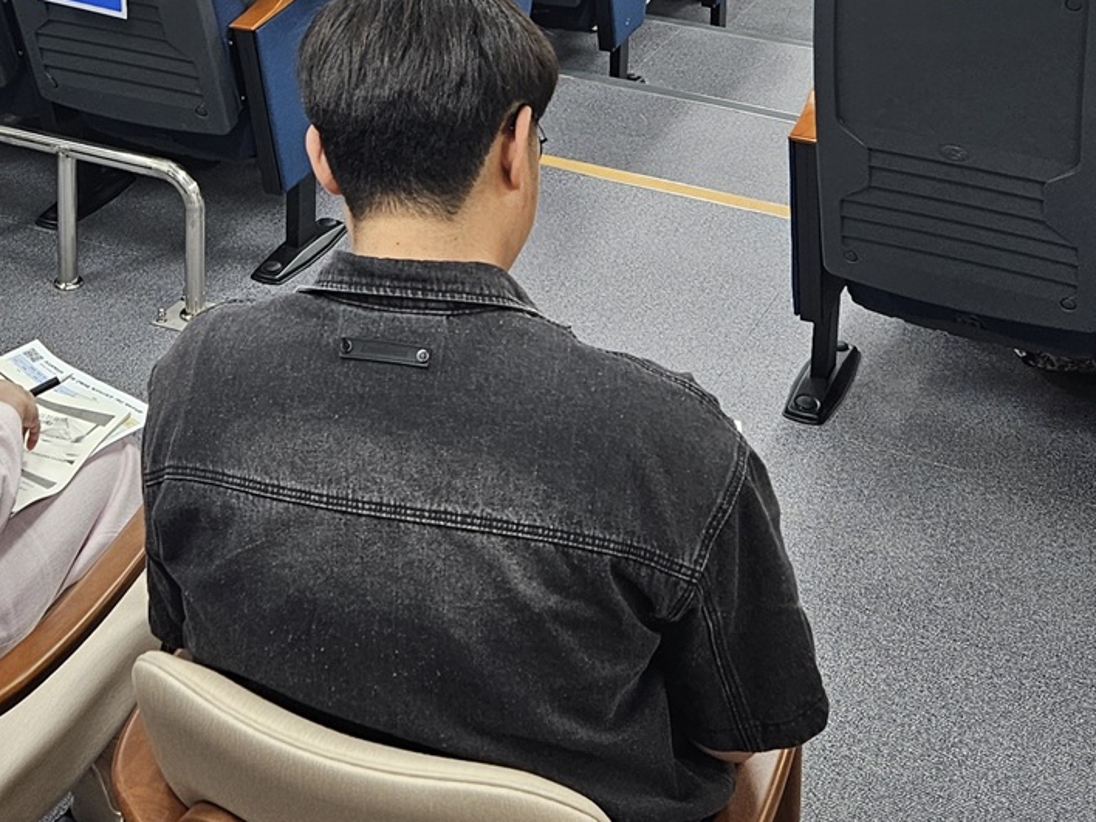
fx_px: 2058
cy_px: -211
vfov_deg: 20.8
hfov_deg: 29.7
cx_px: 437
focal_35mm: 65
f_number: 1.8
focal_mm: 5.4
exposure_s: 1/60
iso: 100
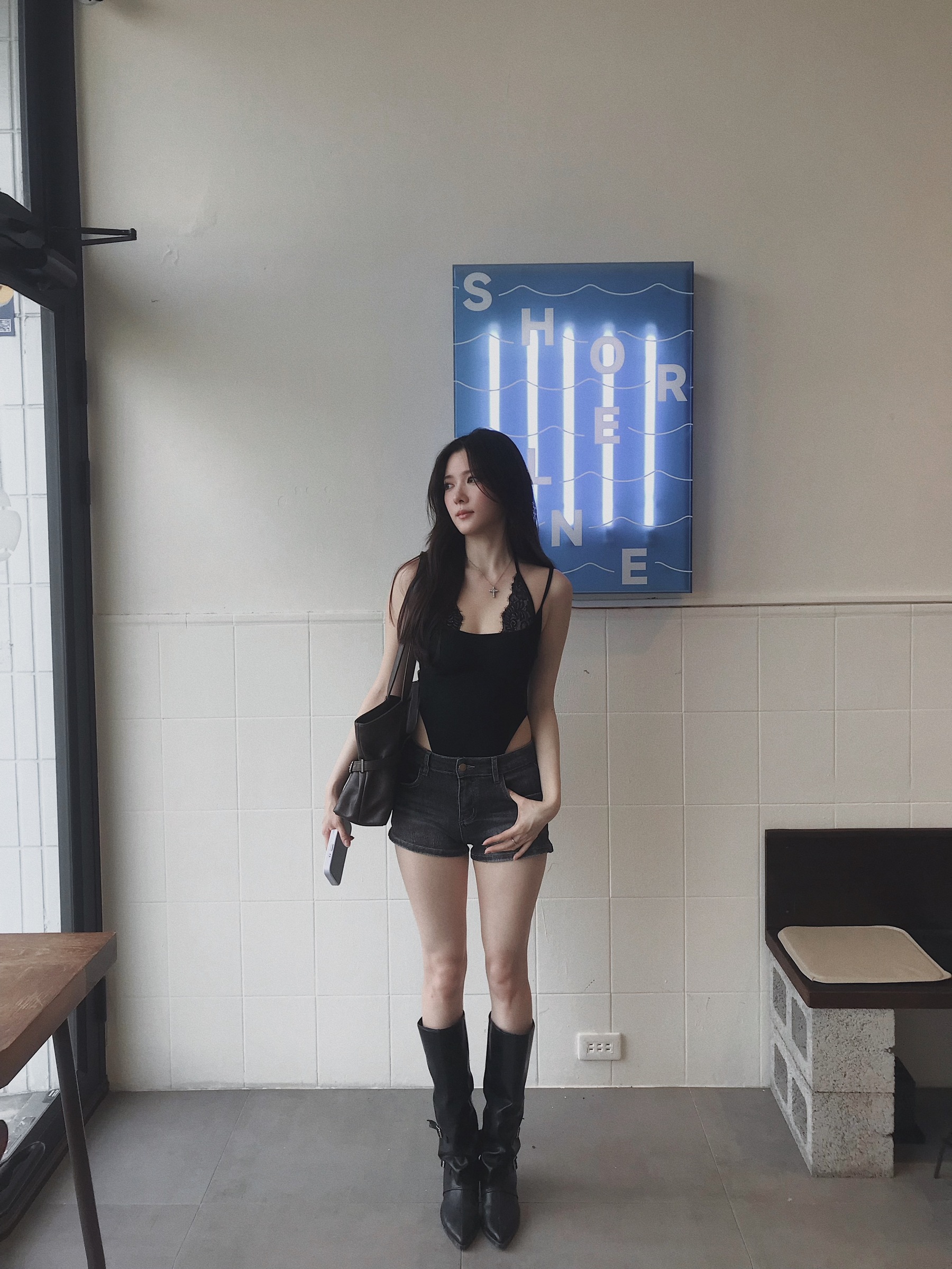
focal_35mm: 28
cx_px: 476
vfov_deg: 63.4
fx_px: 1027
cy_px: 634
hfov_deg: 49.7
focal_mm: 3.99
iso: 20
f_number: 1.8
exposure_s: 1/381
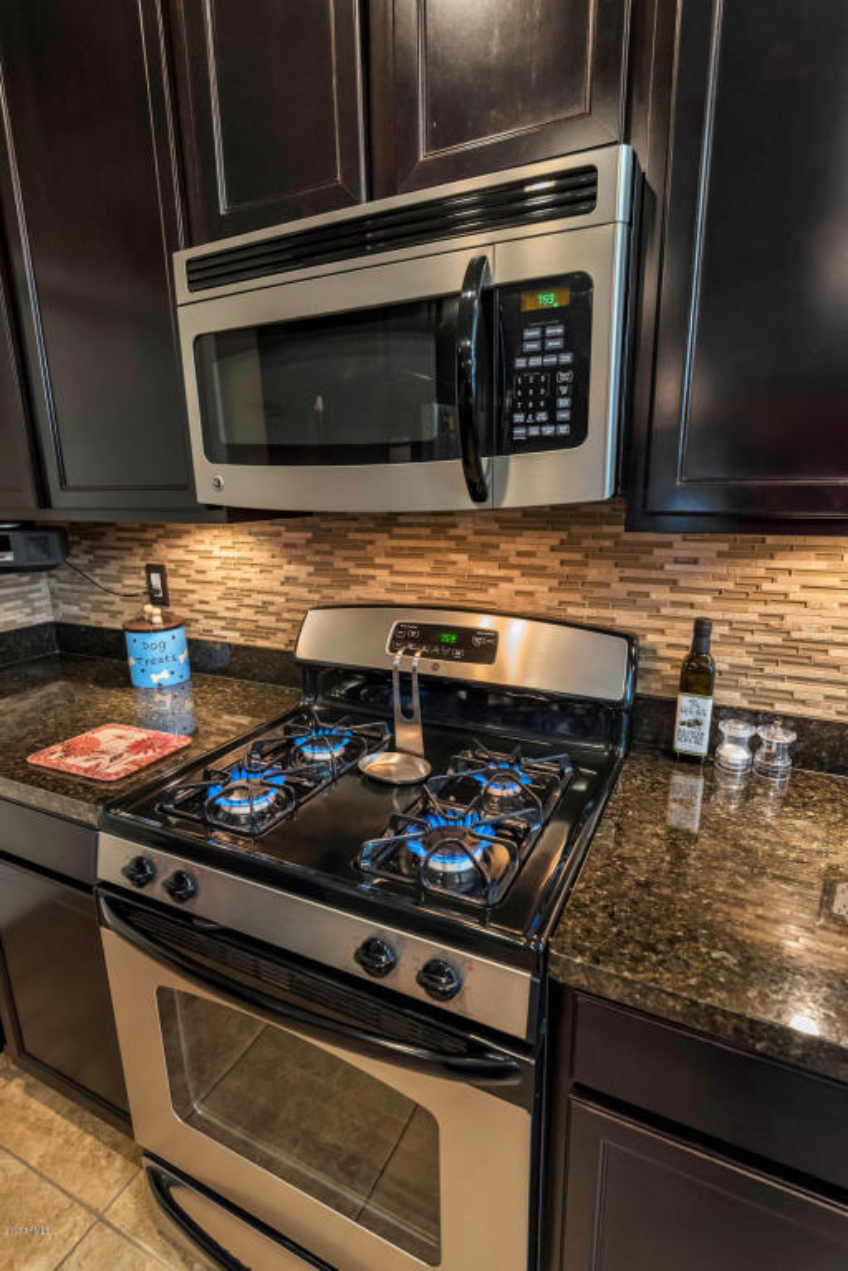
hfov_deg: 70.5
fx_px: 600
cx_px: 424
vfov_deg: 93.3
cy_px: 636
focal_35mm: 17
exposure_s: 1/50
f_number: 4.5
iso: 2500
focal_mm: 17
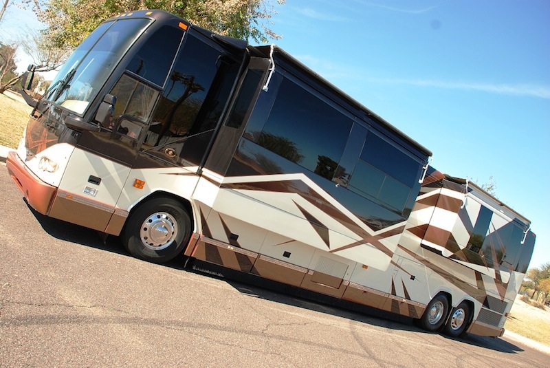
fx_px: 505
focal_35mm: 33
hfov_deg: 57.2
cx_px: 275
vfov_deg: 40.0
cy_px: 184
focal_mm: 22
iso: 100
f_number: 6.3
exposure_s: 1/160
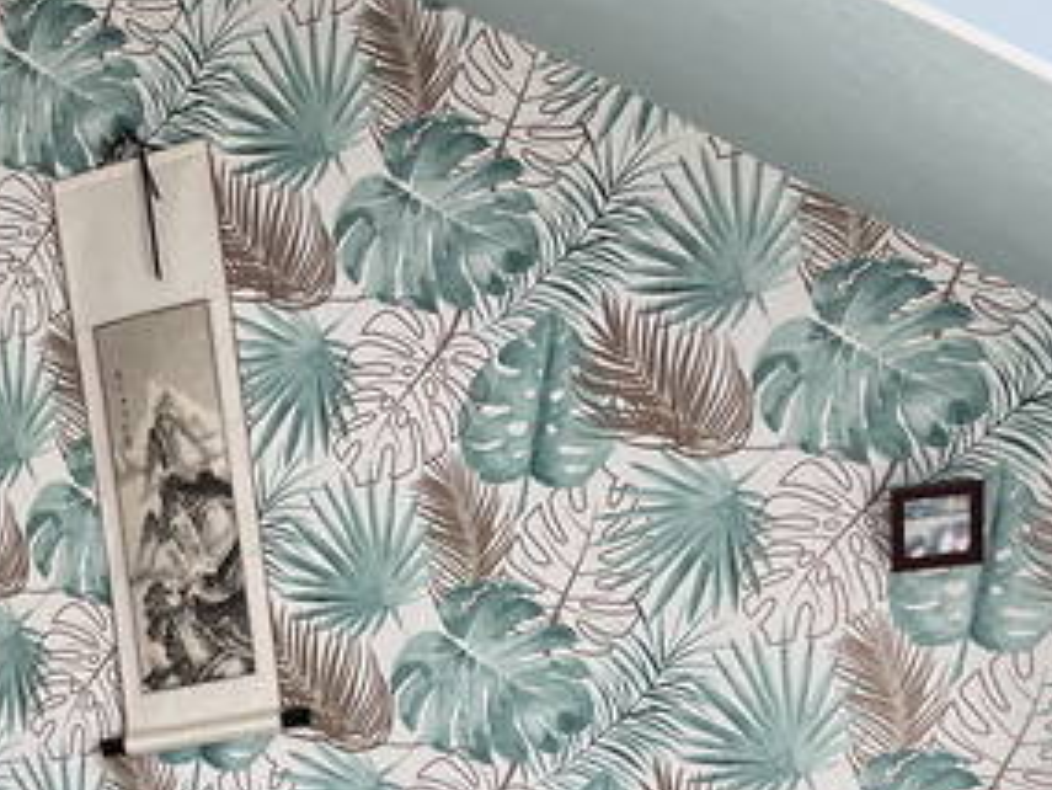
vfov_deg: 18.7
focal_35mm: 72
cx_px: -74
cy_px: 1078
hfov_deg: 25.3
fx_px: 2189
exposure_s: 1/121
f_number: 1.6
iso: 125
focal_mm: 5.1
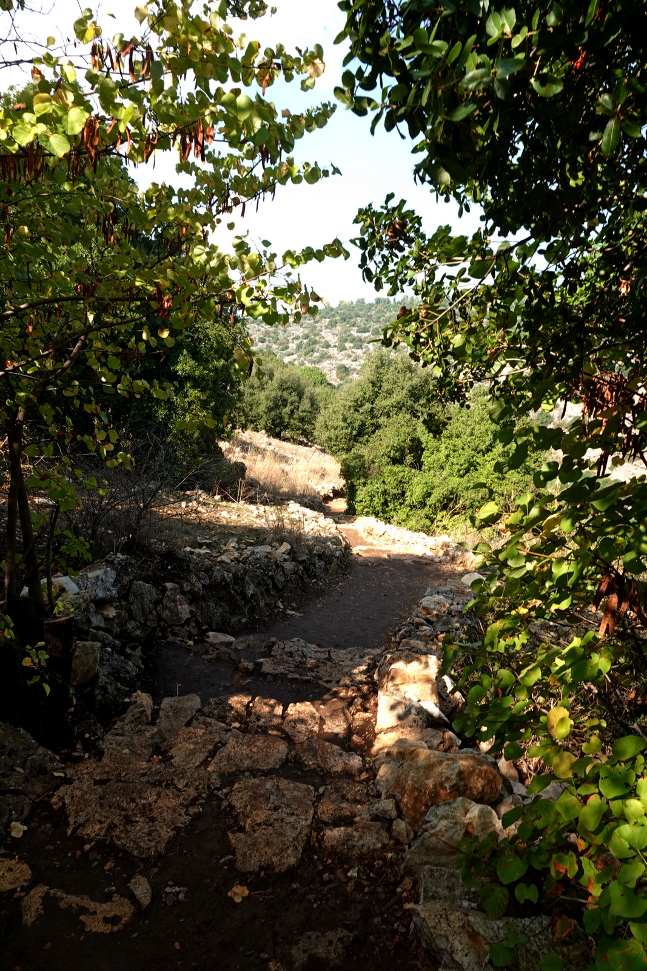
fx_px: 647
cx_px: 324
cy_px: 486
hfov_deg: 53.1
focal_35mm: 24
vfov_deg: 73.7
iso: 80
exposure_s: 1/40
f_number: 9
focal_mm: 8.8
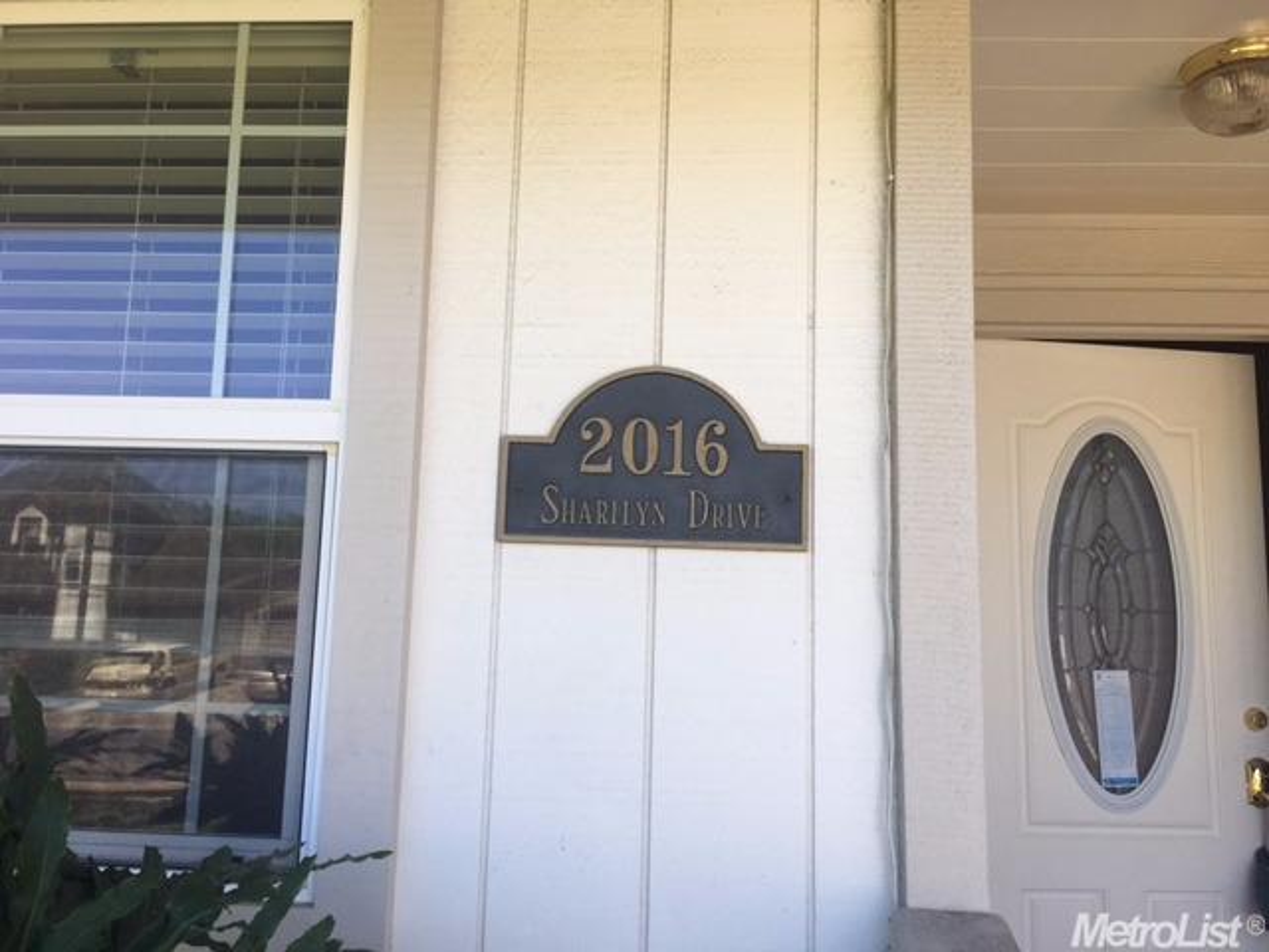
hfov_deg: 61.7
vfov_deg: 48.2
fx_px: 1063
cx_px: 634
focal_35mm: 29
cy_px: 476
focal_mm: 4.15
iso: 25
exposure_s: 1/455
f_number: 2.2
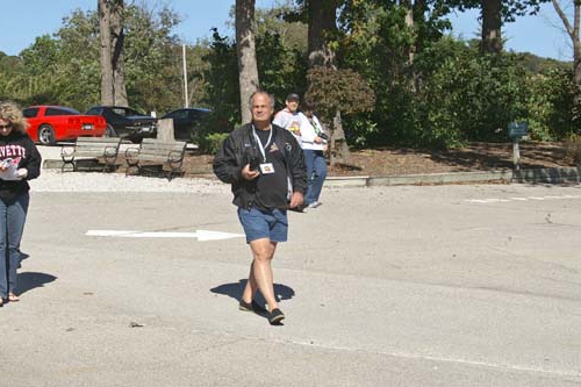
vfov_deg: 18.9
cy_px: 160
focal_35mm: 72
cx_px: 228
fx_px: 1162
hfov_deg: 28.0
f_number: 6.7
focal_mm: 30
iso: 100
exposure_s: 1/500
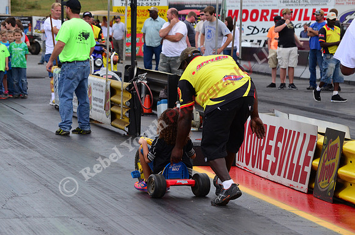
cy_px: 118
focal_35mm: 183
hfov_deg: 11.3
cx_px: 178
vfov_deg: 7.5
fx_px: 1801
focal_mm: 122
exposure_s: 1/1000
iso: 1000
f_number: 8
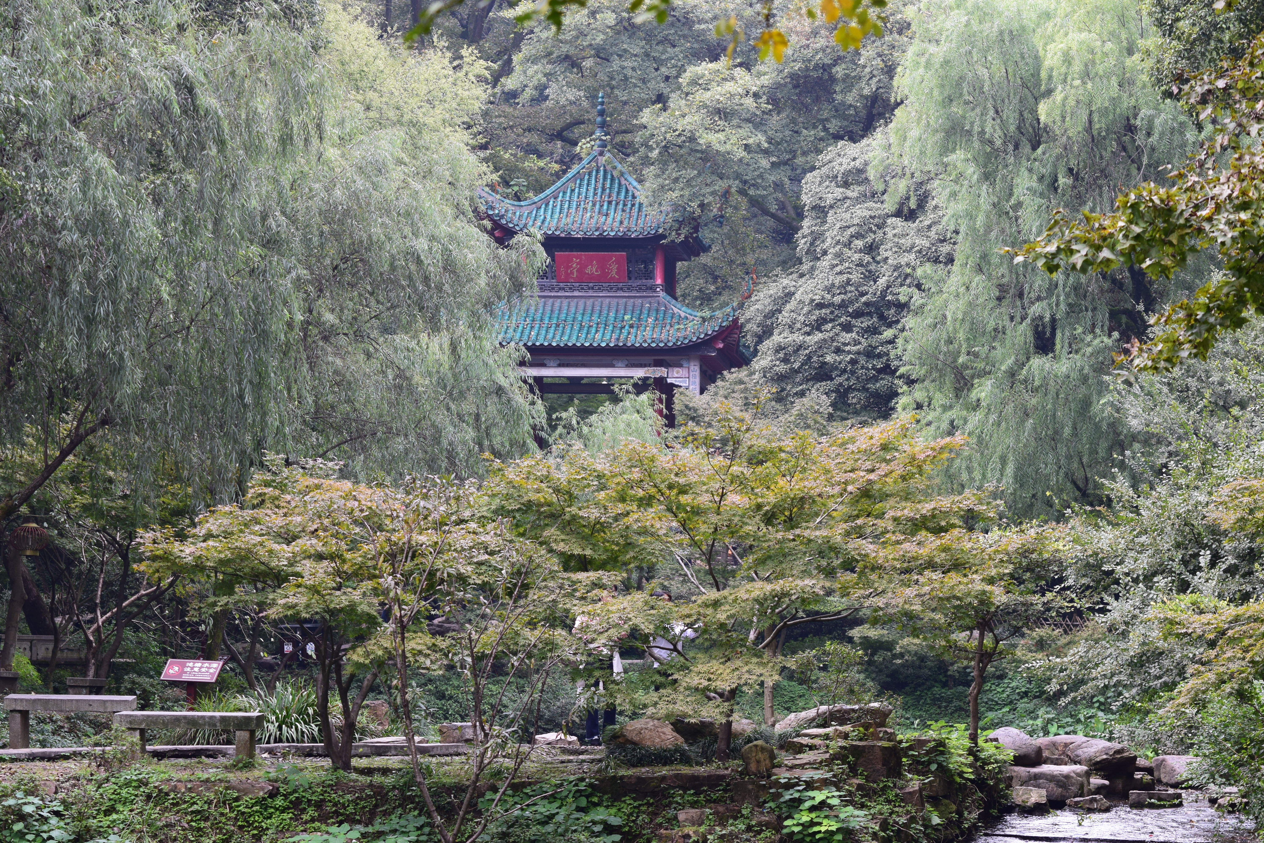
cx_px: 632
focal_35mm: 128
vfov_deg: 10.8
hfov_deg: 16.1
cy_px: 422
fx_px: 4476
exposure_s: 1/100
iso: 400
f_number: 9
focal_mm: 85
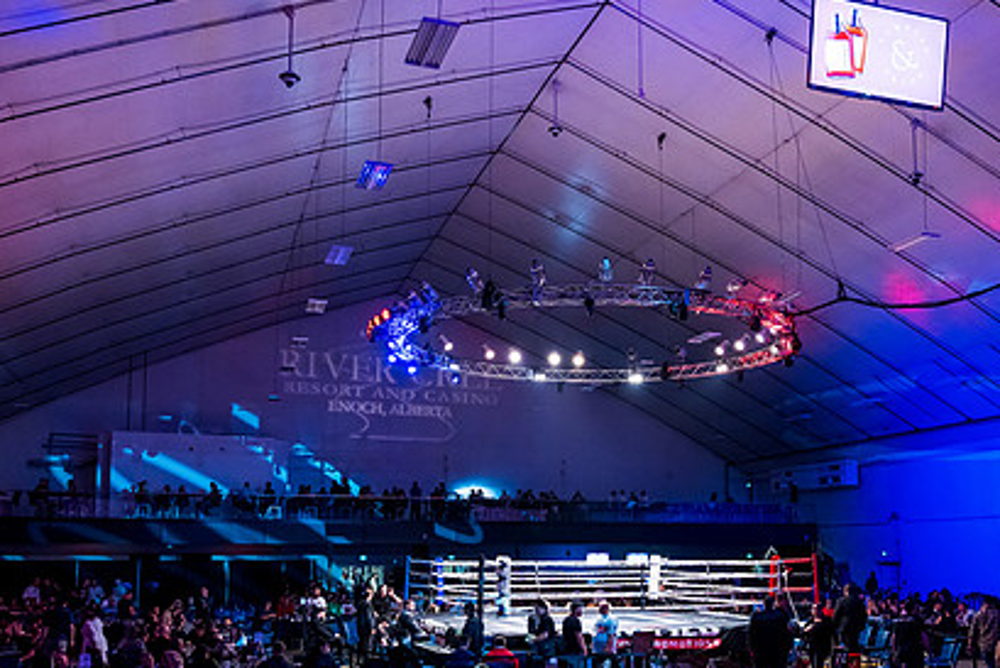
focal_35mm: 36
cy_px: 454
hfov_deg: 52.8
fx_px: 1000
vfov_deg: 36.5
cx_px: 587
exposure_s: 1/160
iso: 4000
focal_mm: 24
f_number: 3.5
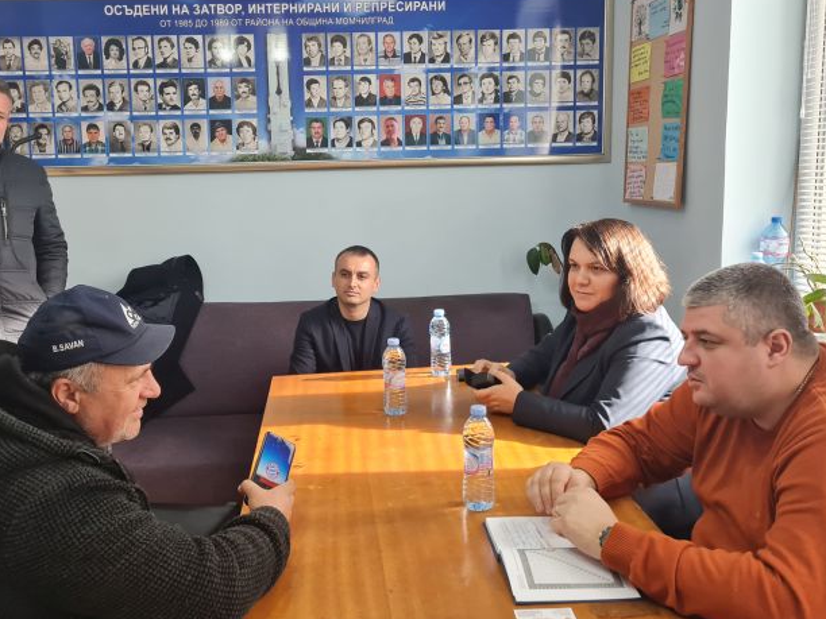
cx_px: 362
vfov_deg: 41.7
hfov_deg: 53.8
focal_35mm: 34
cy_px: 279
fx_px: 811
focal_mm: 5.4
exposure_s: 1/100
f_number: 1.8
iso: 160
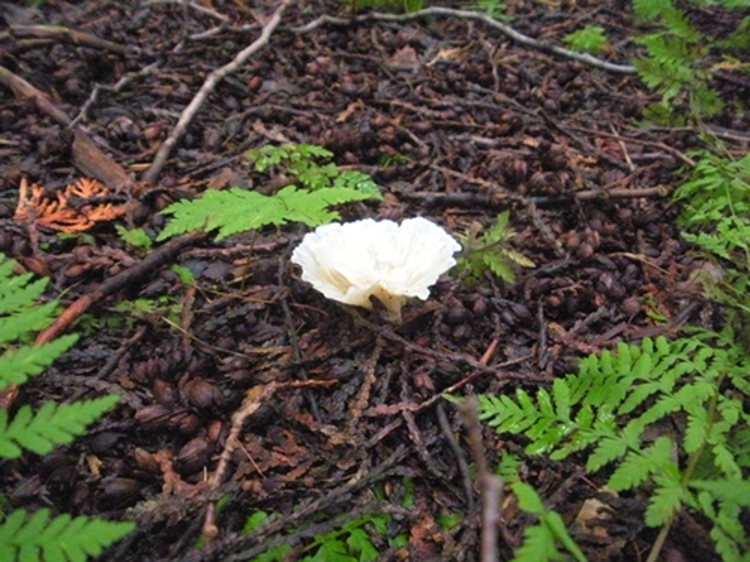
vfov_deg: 39.7
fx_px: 780
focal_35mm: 36
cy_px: 281
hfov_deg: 51.4
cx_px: 375
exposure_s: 1/94.1
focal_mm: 6.3
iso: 1600
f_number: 3.5
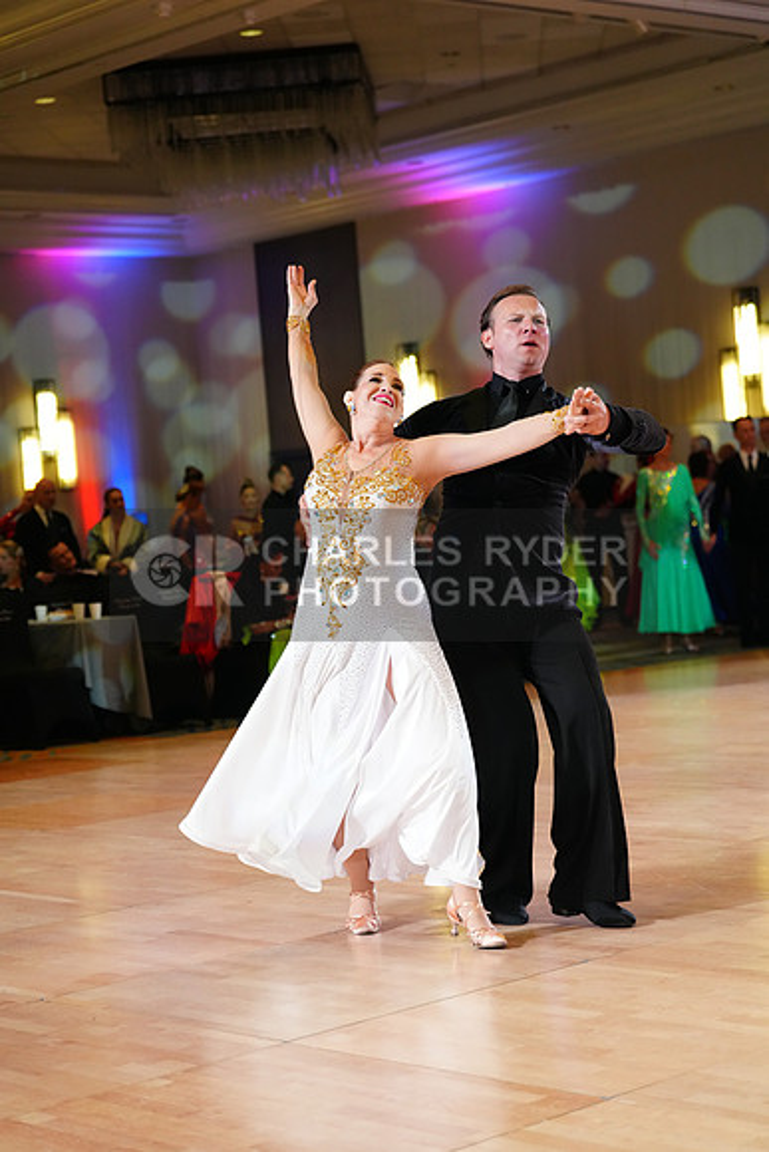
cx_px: 384
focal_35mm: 70
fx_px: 2241
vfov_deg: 28.8
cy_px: 576
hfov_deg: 19.5
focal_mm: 70
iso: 3200
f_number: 3.2
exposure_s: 1/500
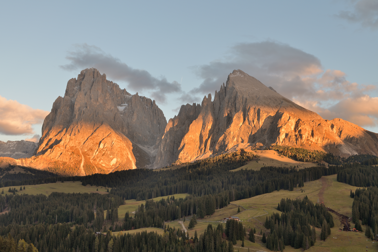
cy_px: 126
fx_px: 472
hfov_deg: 43.6
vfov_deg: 29.9
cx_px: 189
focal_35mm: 45
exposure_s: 1/20
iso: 100
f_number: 11
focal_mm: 45
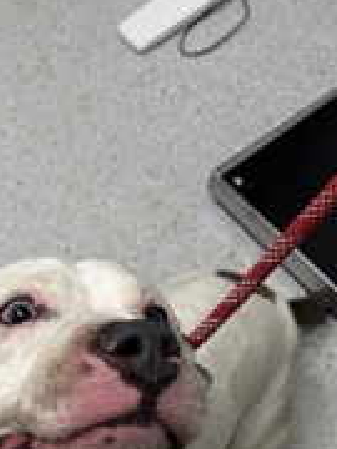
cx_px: 11
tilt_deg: -65.2
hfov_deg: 25.0
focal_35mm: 56
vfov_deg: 32.5
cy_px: 409
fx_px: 727
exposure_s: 1/120
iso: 160
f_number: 1.78
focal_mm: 6.86
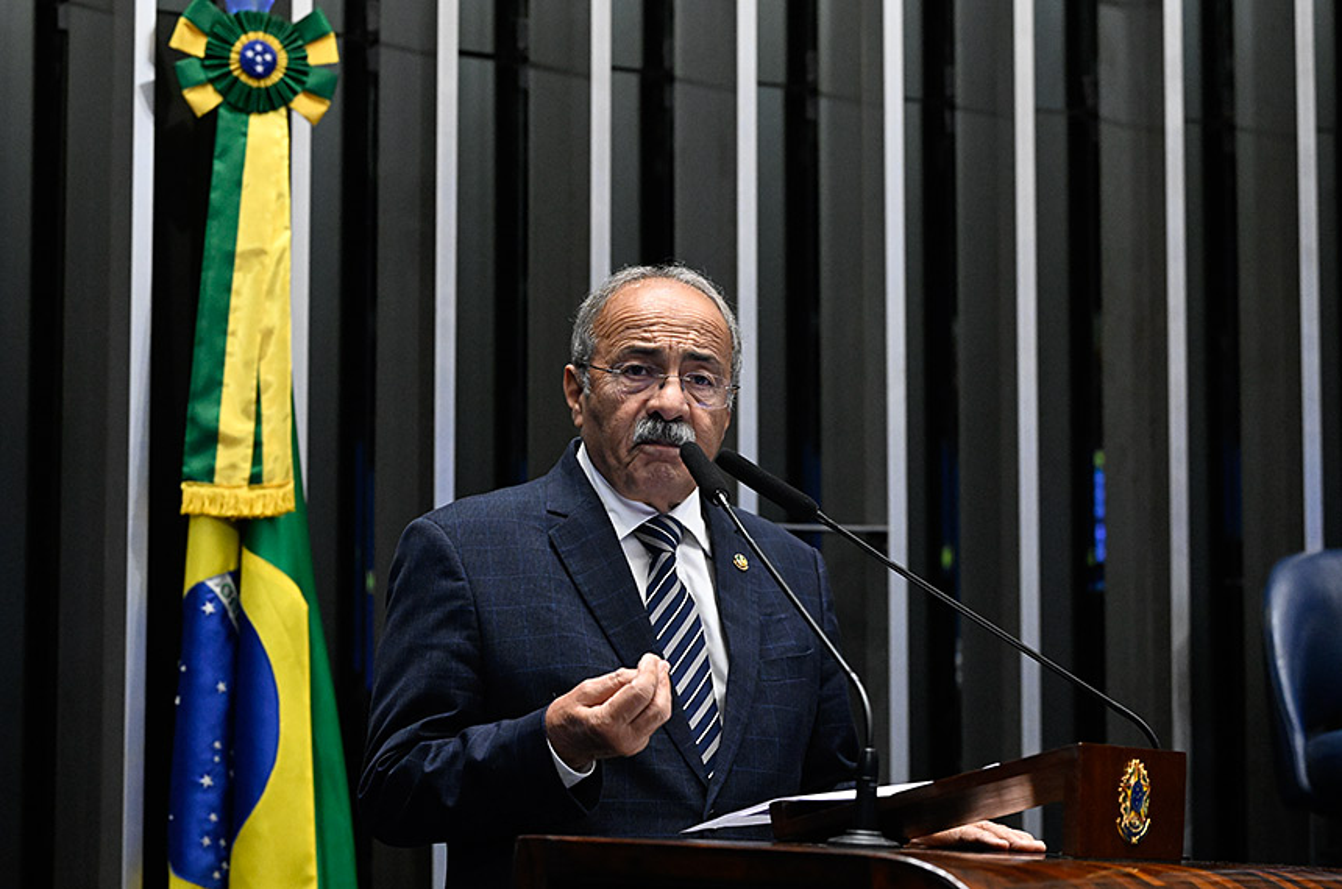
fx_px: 3051
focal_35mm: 82
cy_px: 444
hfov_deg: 24.8
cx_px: 671
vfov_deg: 16.6
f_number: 4
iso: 6400
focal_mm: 82
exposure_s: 1/200
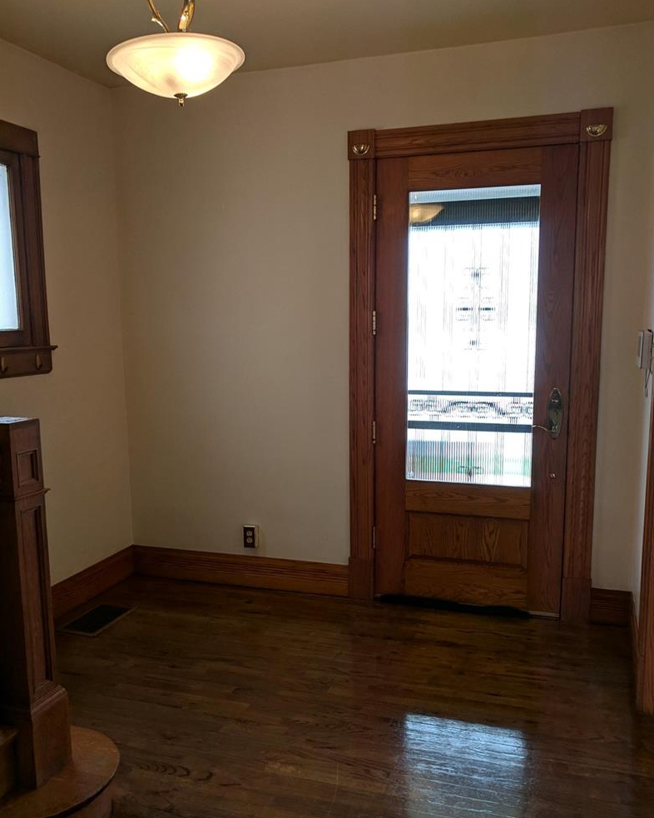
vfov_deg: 57.2
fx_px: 750
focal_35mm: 31
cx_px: 323
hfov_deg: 47.1
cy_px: 423
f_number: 2
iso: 137
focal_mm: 4.67
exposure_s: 1/421
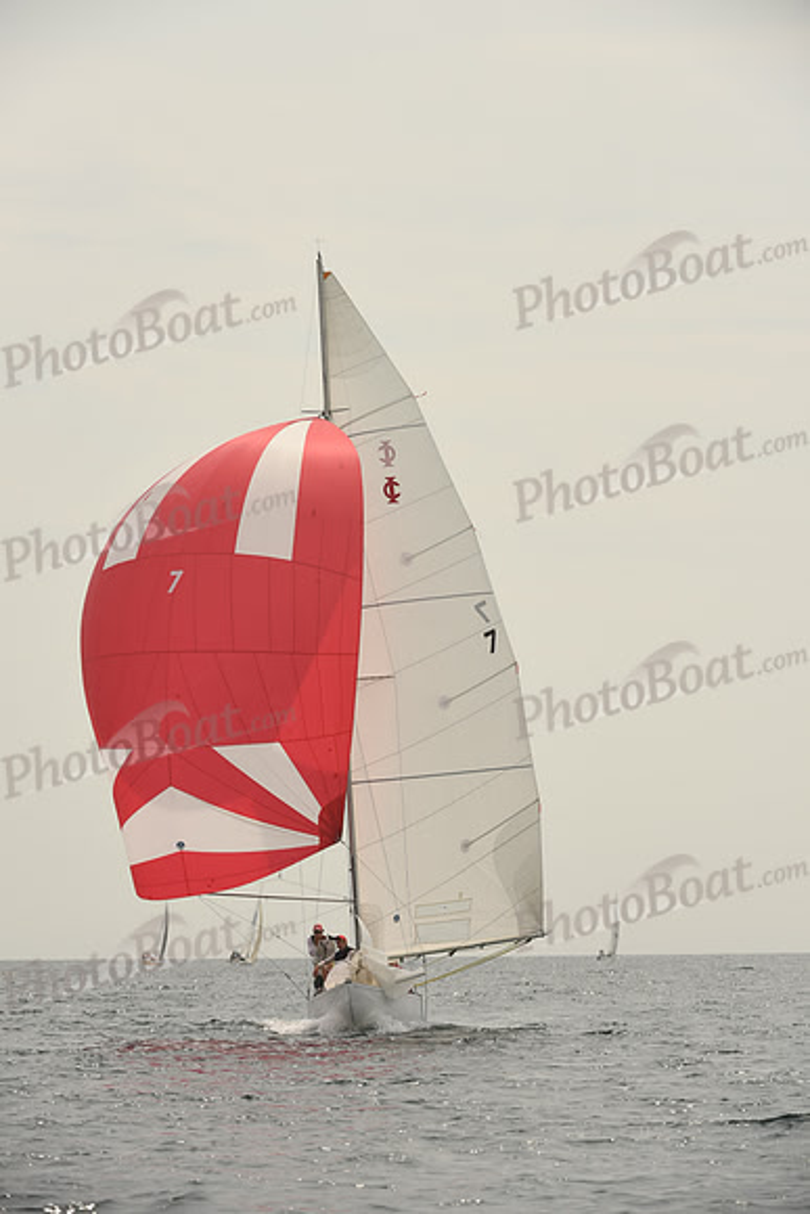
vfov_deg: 10.3
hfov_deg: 6.9
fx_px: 6745
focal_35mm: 200
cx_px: 405
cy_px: 607
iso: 250
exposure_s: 1/1000
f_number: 7.1
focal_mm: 200
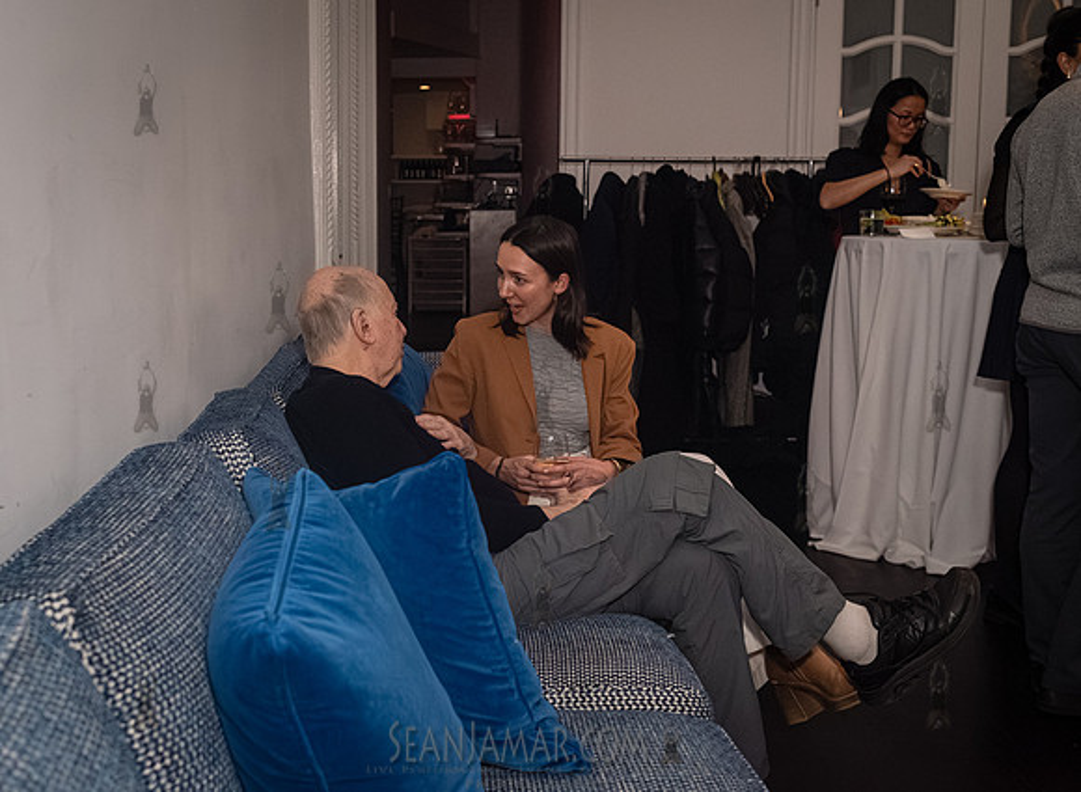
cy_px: 352
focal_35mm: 42
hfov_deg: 44.5
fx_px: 1309
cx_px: 413
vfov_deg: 33.6
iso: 6400
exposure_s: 1/320
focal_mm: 35
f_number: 4.5
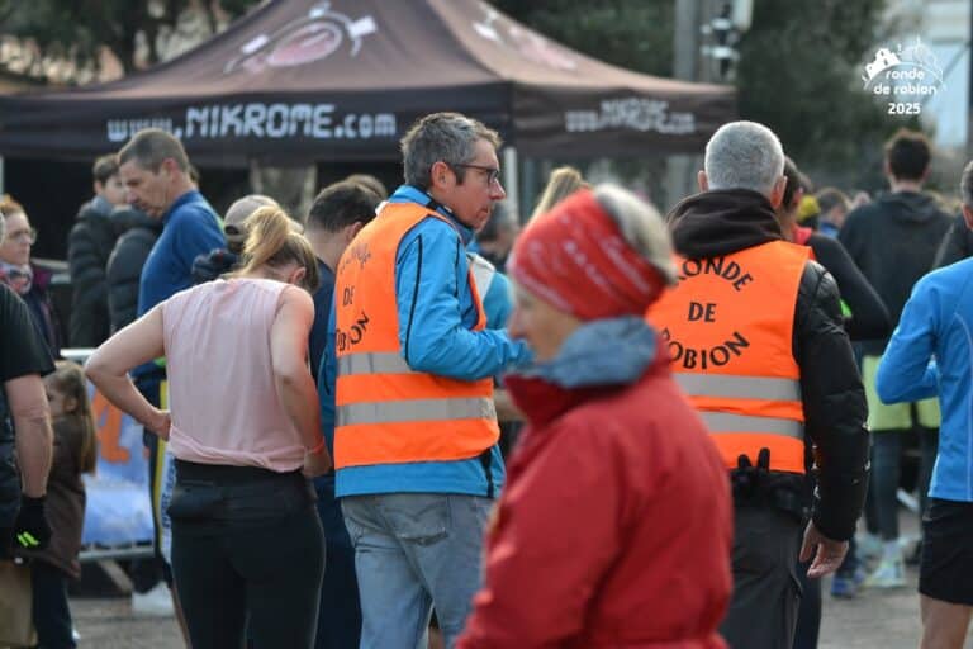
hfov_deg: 8.6
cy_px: 324
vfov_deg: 5.7
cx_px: 486
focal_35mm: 240
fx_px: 6486
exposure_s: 1/500
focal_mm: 160
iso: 900
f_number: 5
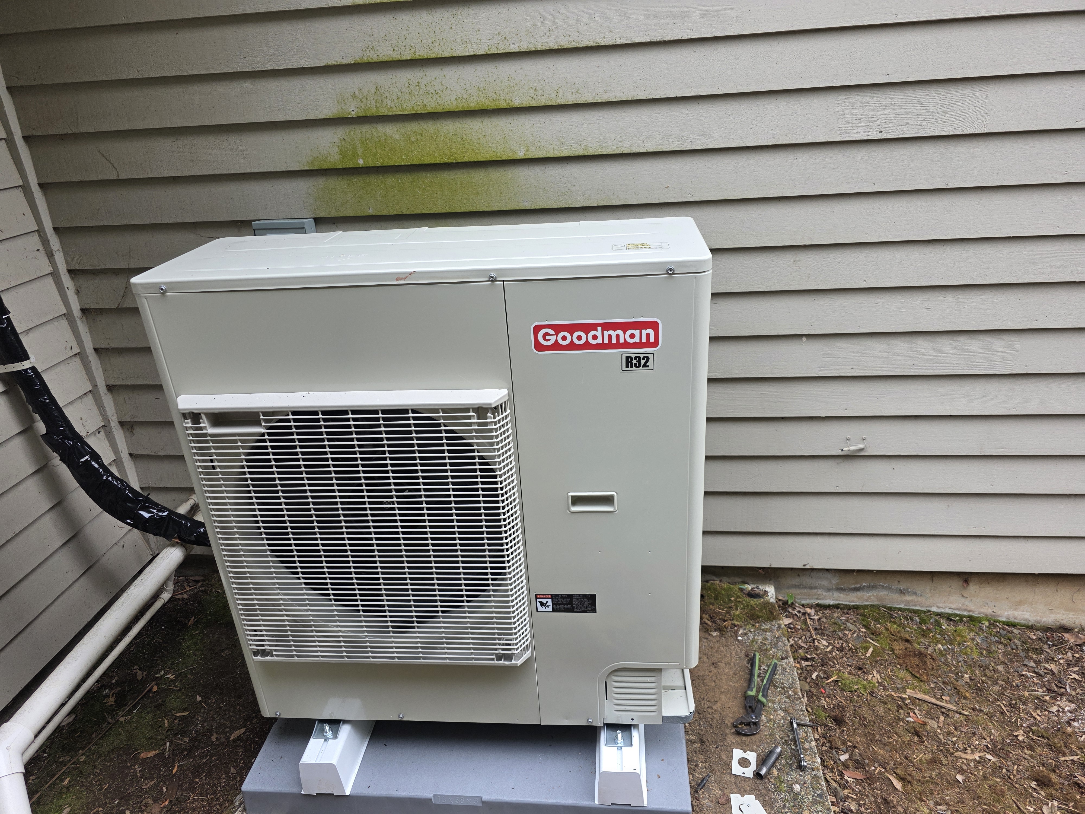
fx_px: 721
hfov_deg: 73.9
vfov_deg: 58.9
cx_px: 542
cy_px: 407
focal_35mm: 23
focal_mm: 6.3
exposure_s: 1/180
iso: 50
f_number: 1.7
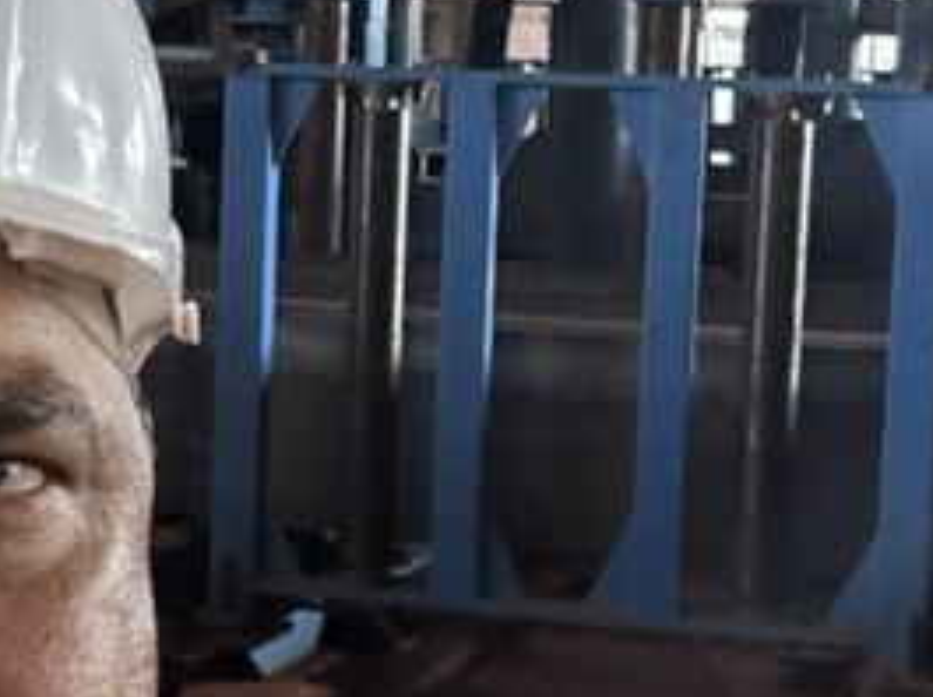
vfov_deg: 16.5
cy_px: 289
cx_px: 271
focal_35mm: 89
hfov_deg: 21.9
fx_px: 2396
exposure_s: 1/40
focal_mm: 2.69
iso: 320
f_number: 1.9
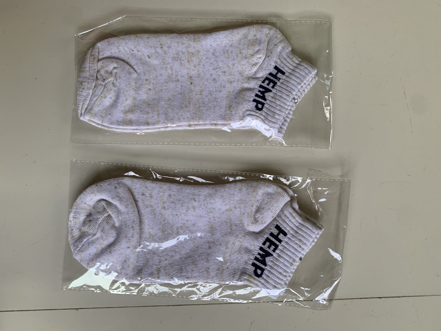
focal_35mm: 26
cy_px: 166
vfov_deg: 53.1
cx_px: 220
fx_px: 331
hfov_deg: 67.3
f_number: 1.8
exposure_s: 1/121
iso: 64
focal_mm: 4.25
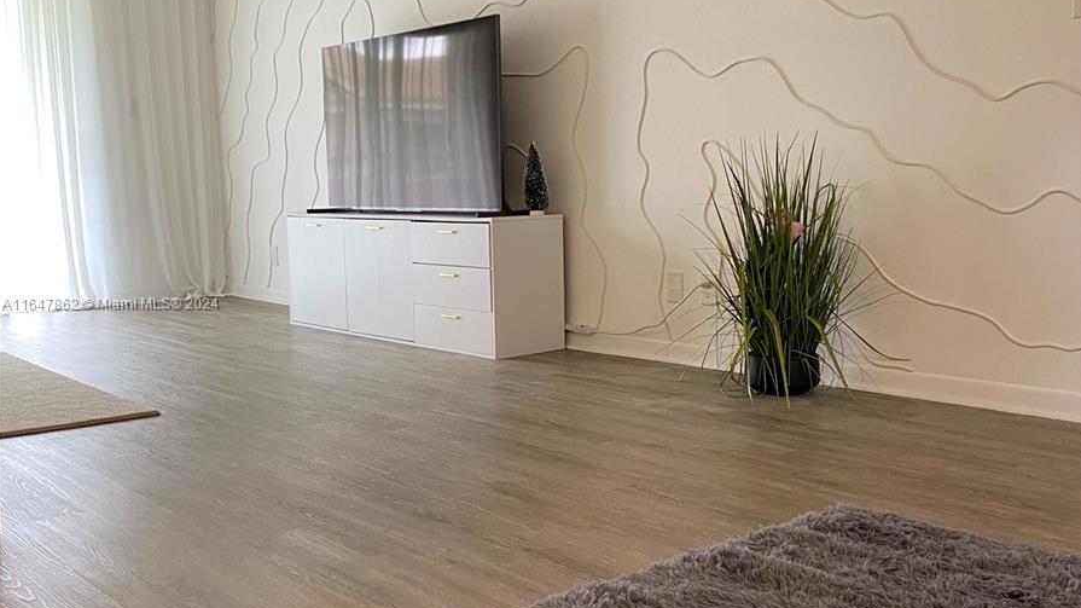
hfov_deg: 52.8
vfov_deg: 31.2
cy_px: 305
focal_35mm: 38
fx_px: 1089
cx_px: 541
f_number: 1.8
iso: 125
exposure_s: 1/60
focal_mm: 4.25
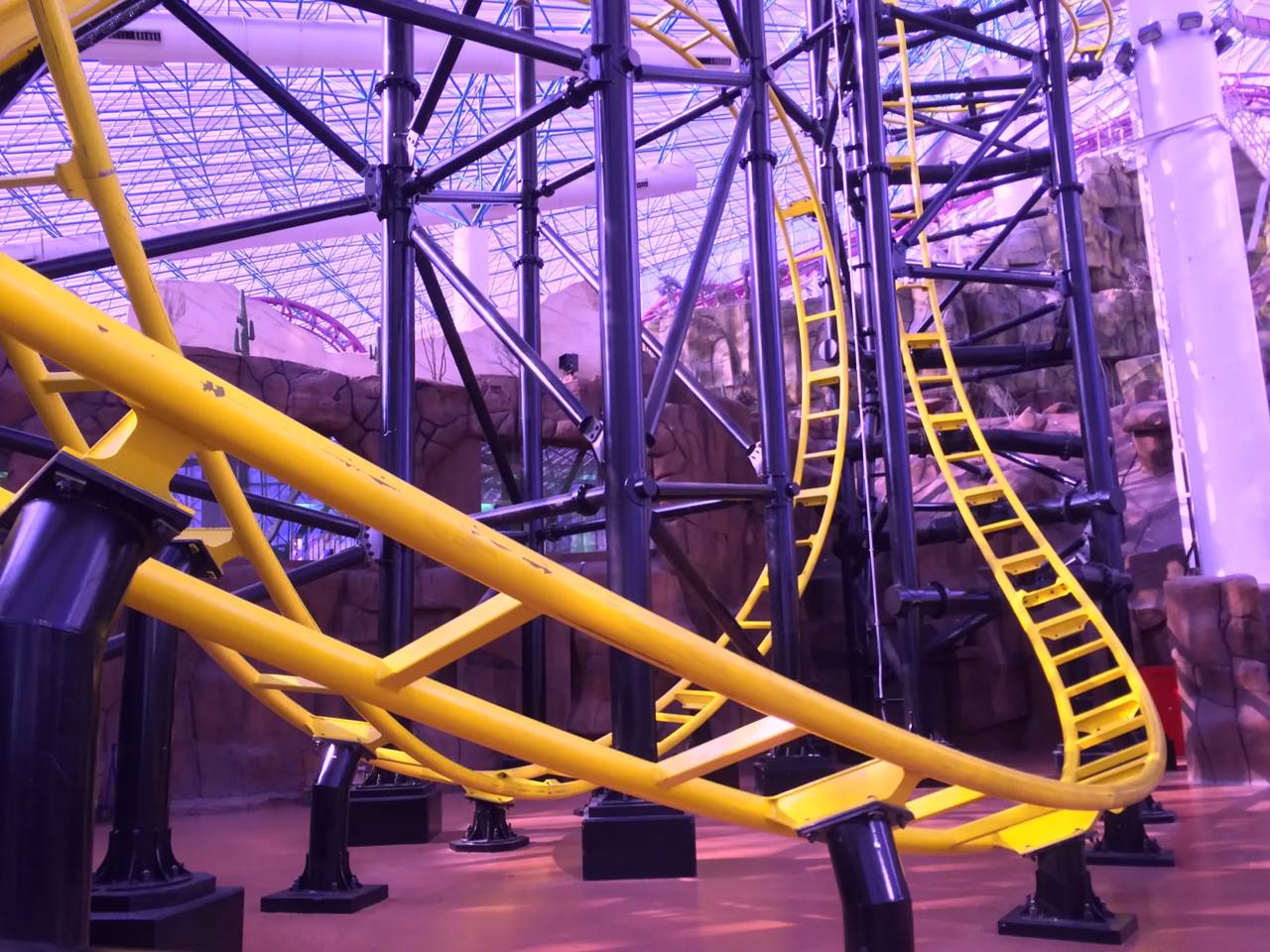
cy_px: 476
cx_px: 635
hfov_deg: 60.0
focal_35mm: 30
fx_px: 1101
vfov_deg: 46.8
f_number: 2.2
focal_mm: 4.12
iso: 80
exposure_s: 1/30
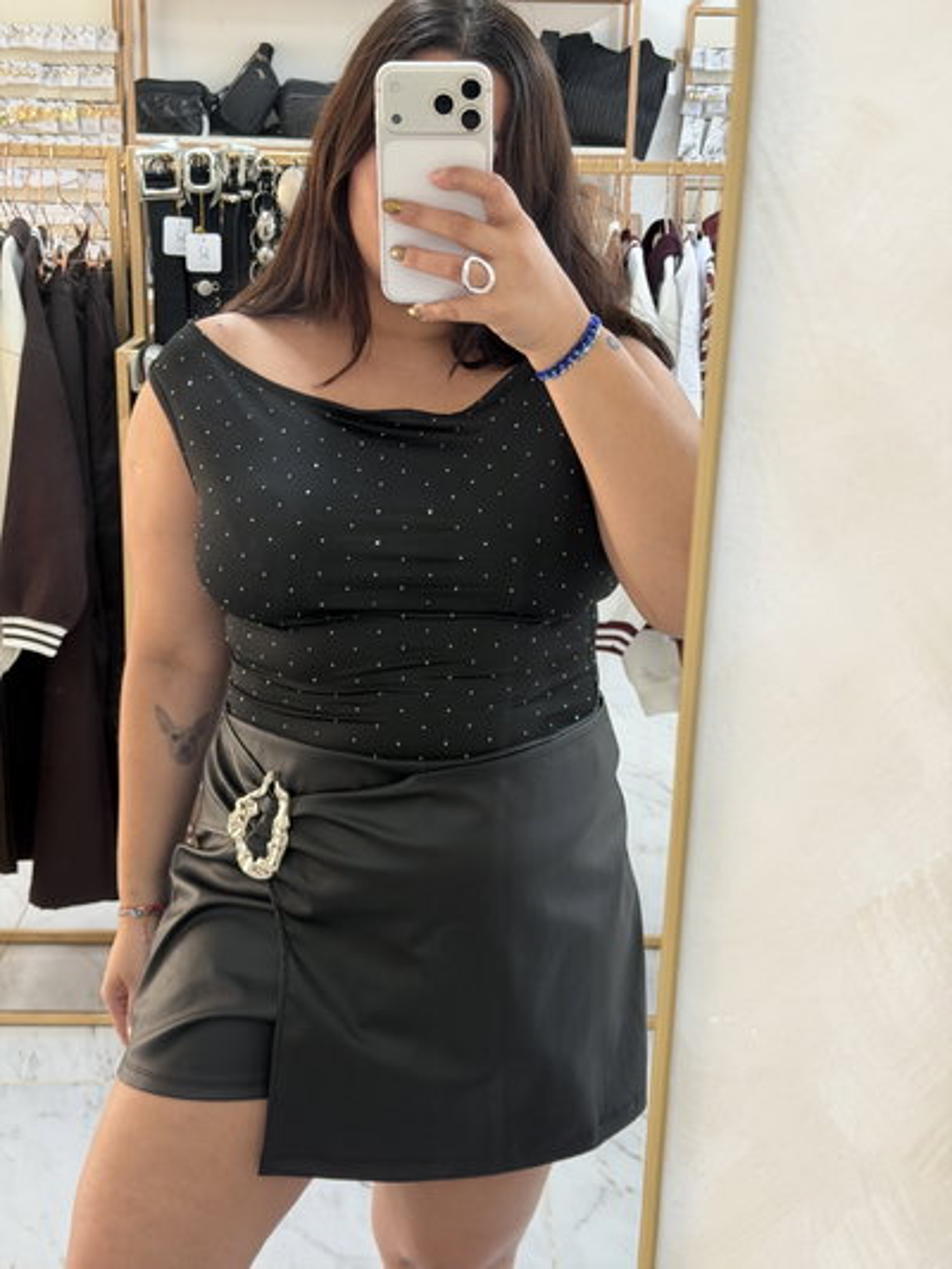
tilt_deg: -16.5
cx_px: 476
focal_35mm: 48
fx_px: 1759
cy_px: 634
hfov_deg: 30.3
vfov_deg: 39.6
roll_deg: -1.4
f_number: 1.78
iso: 200
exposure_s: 1/50
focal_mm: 6.76
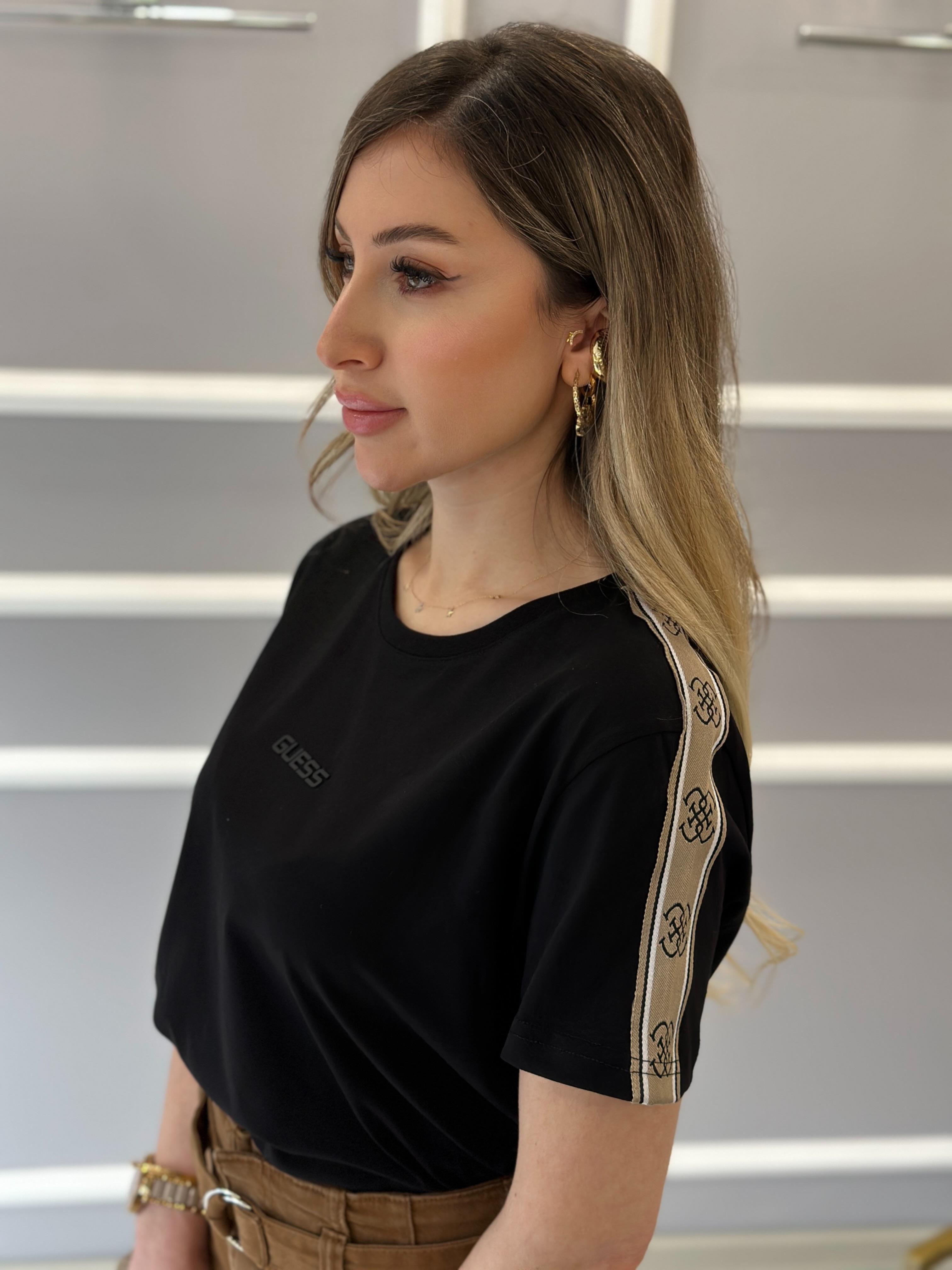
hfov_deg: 30.3
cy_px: 635
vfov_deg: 39.7
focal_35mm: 48
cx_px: 476
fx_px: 1760
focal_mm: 6.86
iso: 125
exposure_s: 1/113
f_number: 1.78
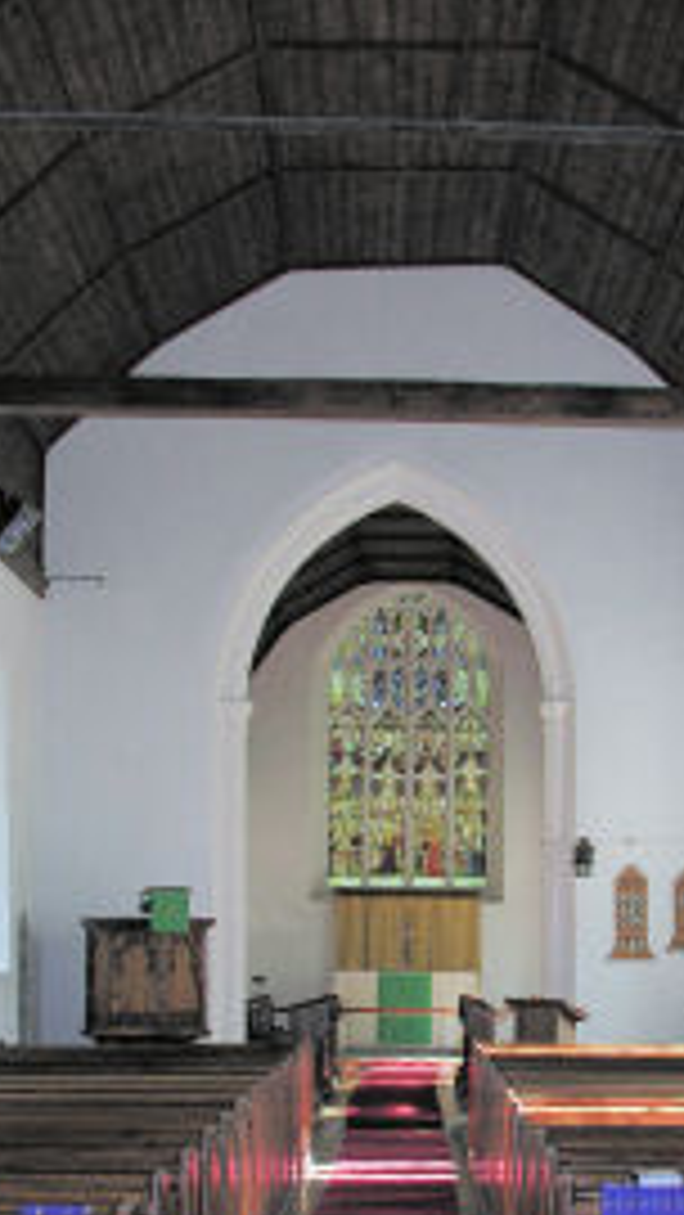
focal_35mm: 65
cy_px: 878
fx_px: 2095
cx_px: 416
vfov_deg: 31.9
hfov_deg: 18.5
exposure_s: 1/60.1
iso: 108
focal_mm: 8.9
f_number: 2.8
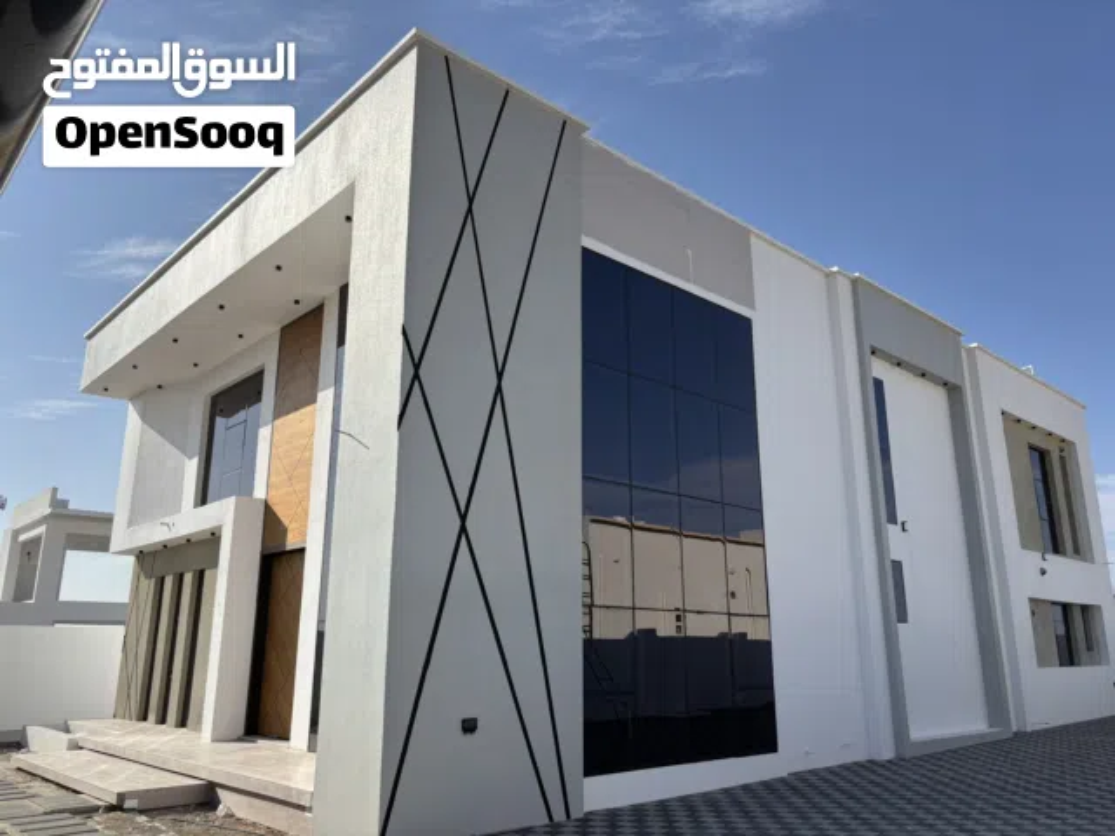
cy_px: 418
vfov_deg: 53.1
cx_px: 558
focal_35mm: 26
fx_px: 837
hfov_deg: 67.3
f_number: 1.6
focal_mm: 5.96
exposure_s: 1/4854
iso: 50
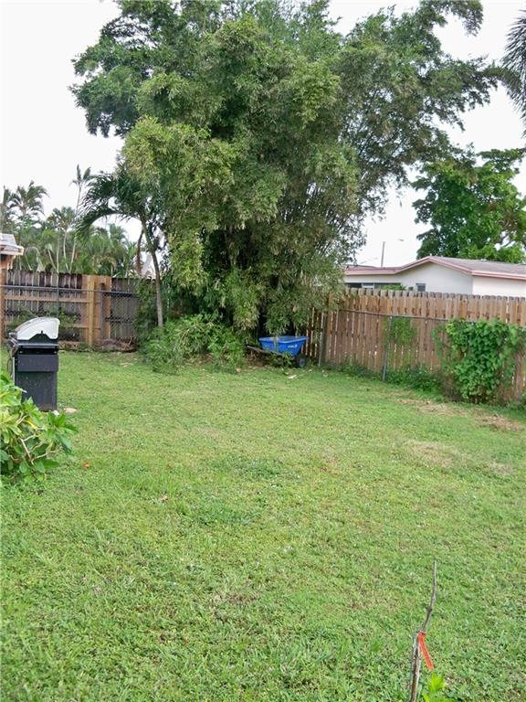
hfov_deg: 40.7
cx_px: 263
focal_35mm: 35
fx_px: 709
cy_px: 351
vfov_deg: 52.6
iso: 64
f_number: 3.5
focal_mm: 6.2
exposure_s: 1/250
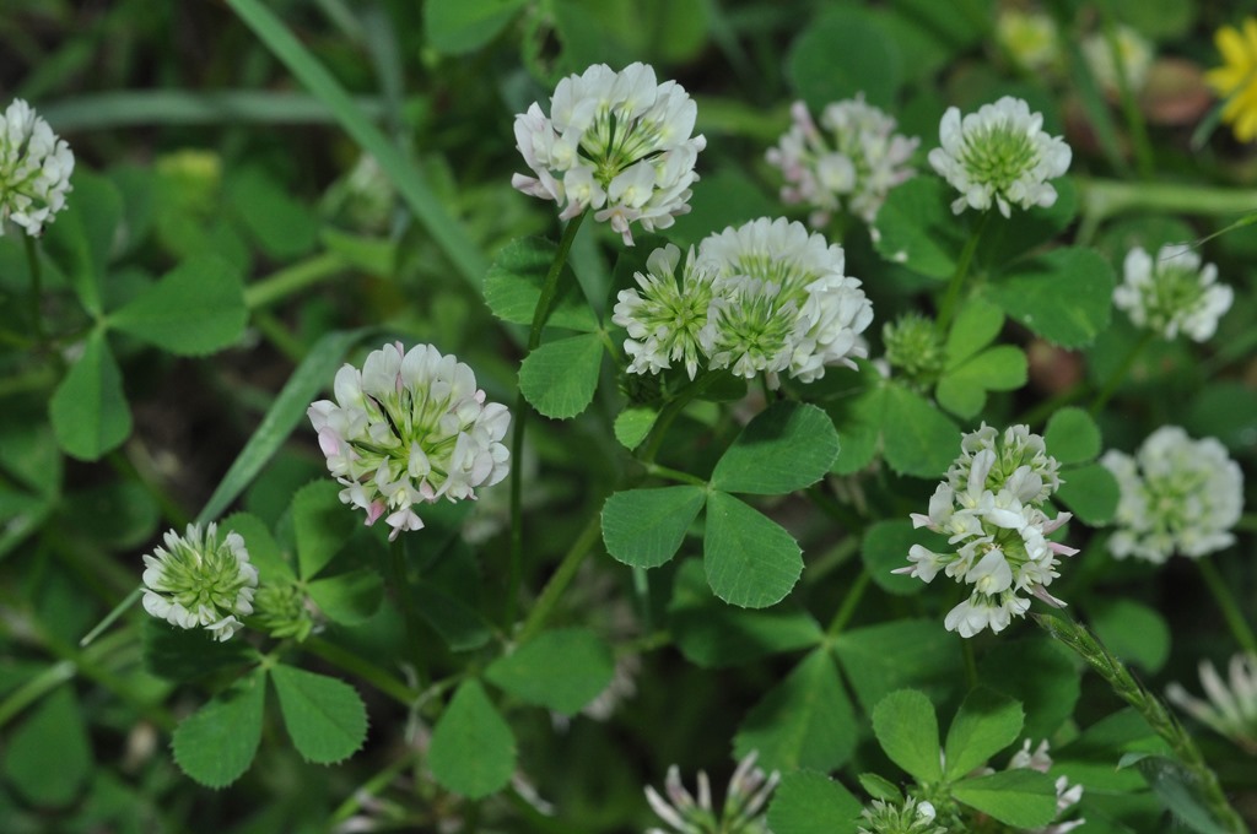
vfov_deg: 15.1
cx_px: 628
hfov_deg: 22.6
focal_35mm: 90
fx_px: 3138
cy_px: 417
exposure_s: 1/200
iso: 400
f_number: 16
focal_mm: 60
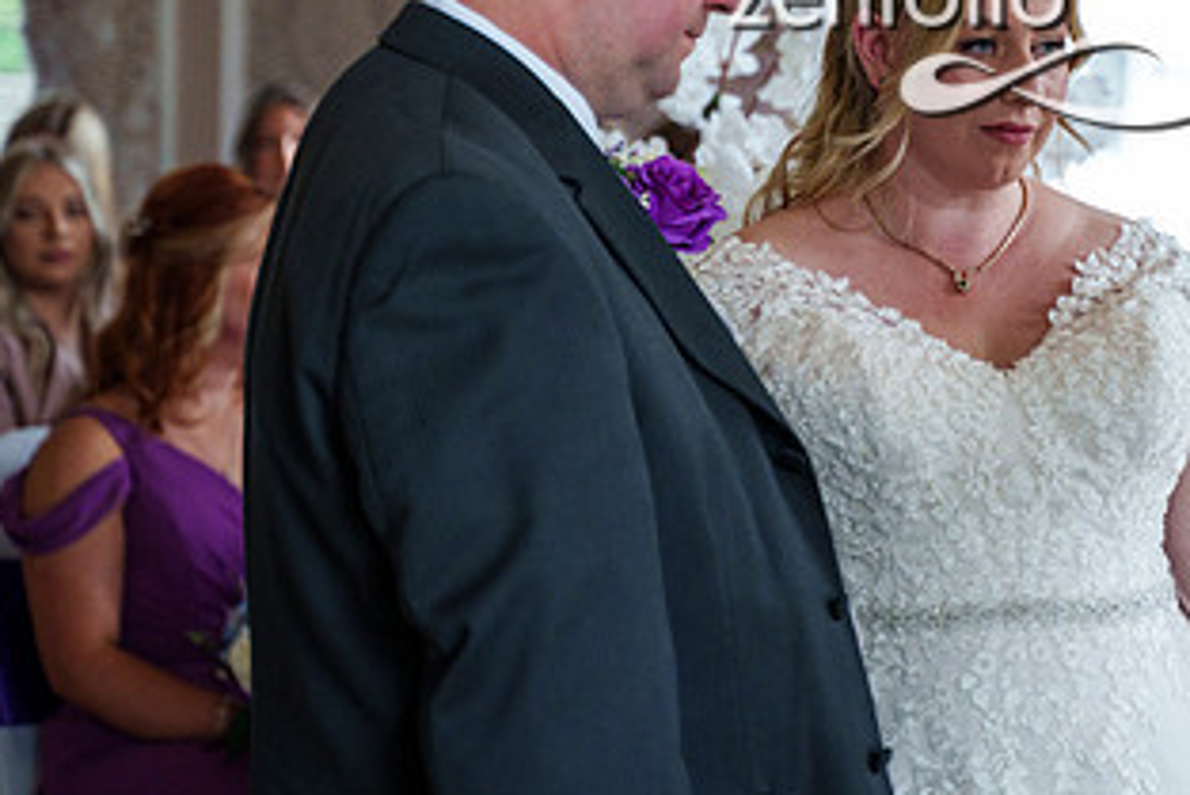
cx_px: 950
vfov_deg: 9.4
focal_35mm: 145
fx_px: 4795
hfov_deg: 14.1
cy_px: 63
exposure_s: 1/1250
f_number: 2.8
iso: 1600
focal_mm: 75
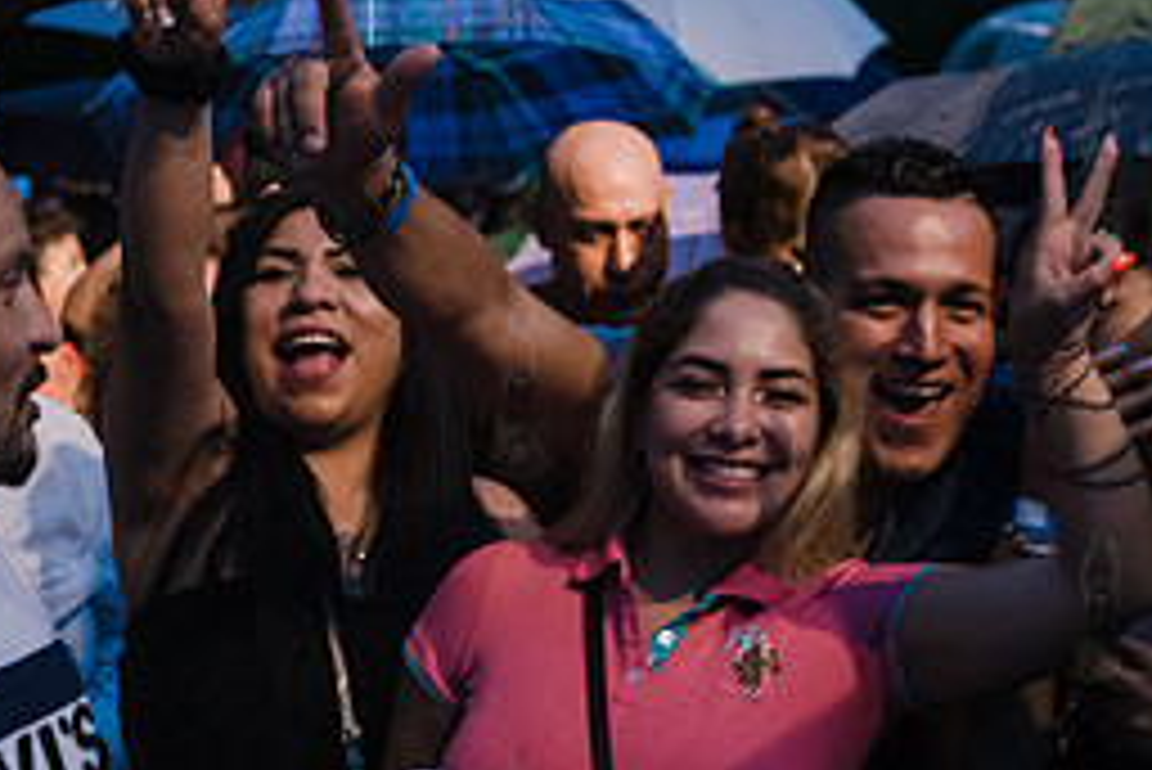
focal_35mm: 86
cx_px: 518
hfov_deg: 23.6
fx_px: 2753
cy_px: 385
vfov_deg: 15.9
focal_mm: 38
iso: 3200
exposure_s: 1/125
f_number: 3.5
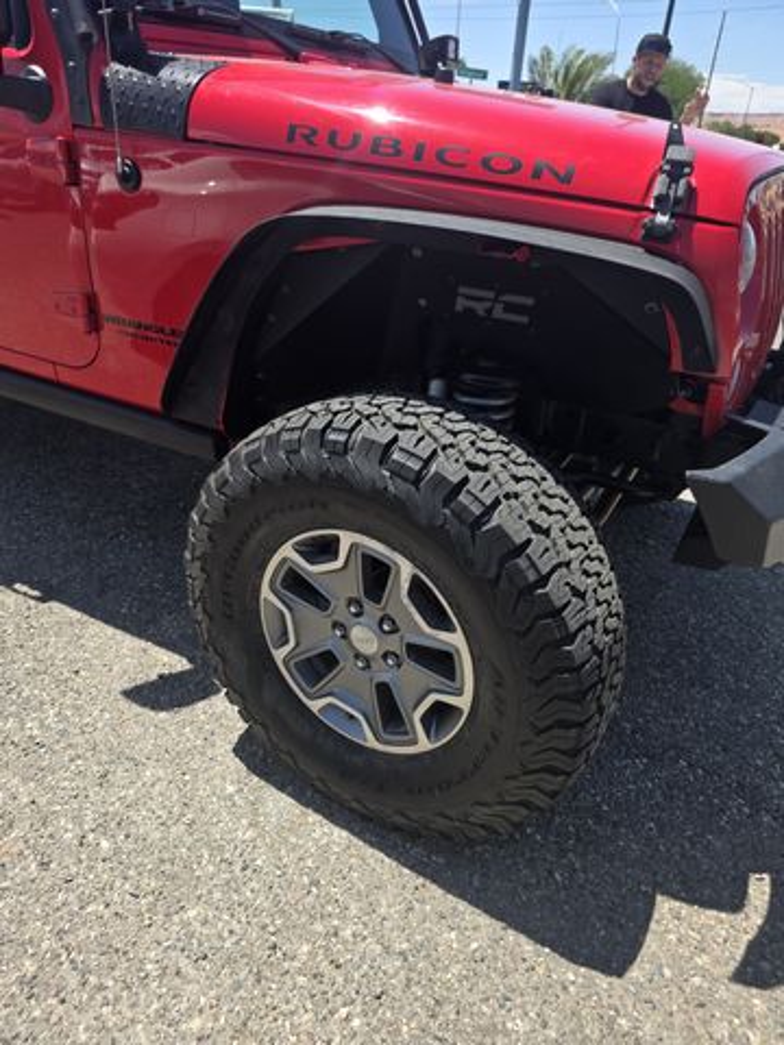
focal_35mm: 23
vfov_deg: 73.9
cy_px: 522
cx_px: 392
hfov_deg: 58.9
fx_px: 695
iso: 80
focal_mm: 6.3
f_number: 1.7
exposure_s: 1/2686
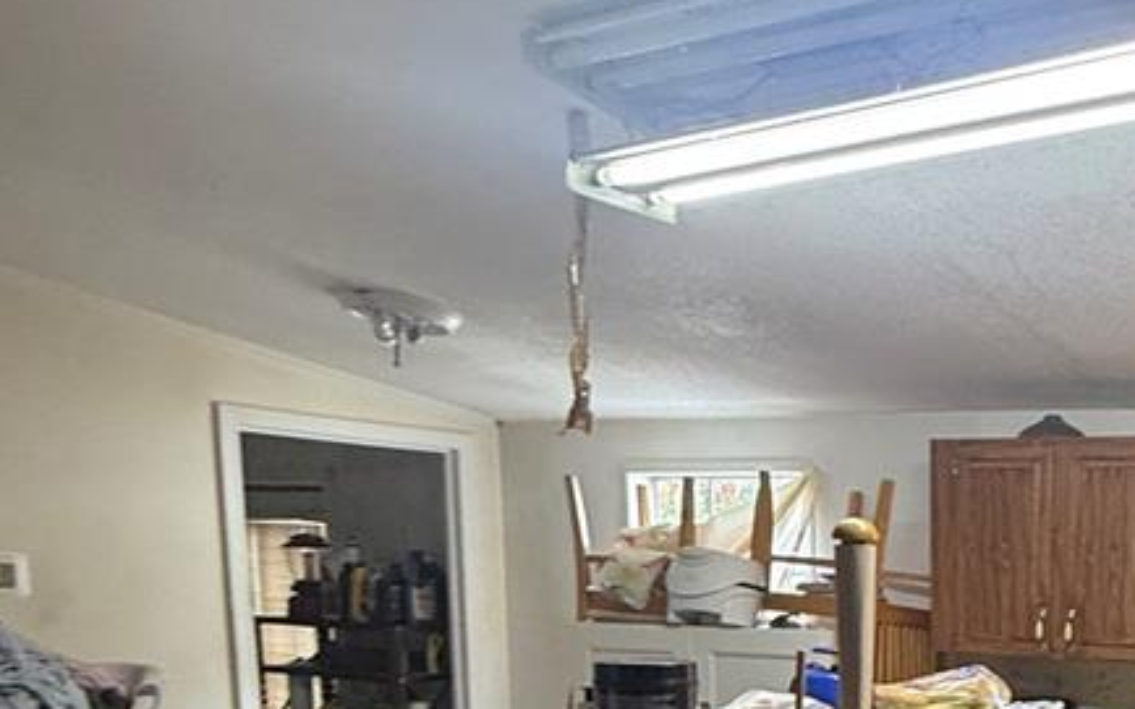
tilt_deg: -7.9
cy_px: 756
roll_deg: -0.6
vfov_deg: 28.7
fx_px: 1268
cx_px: 1132
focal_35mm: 41
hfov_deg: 41.9
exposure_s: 1/60
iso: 200
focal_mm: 2.22
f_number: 2.2
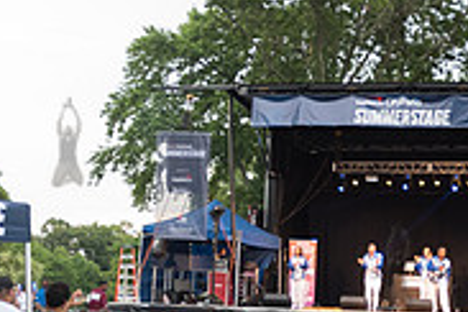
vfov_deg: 17.7
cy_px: 265
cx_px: 396
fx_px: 988
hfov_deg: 26.0
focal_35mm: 76
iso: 1250
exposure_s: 1/125
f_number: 3.5
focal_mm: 24
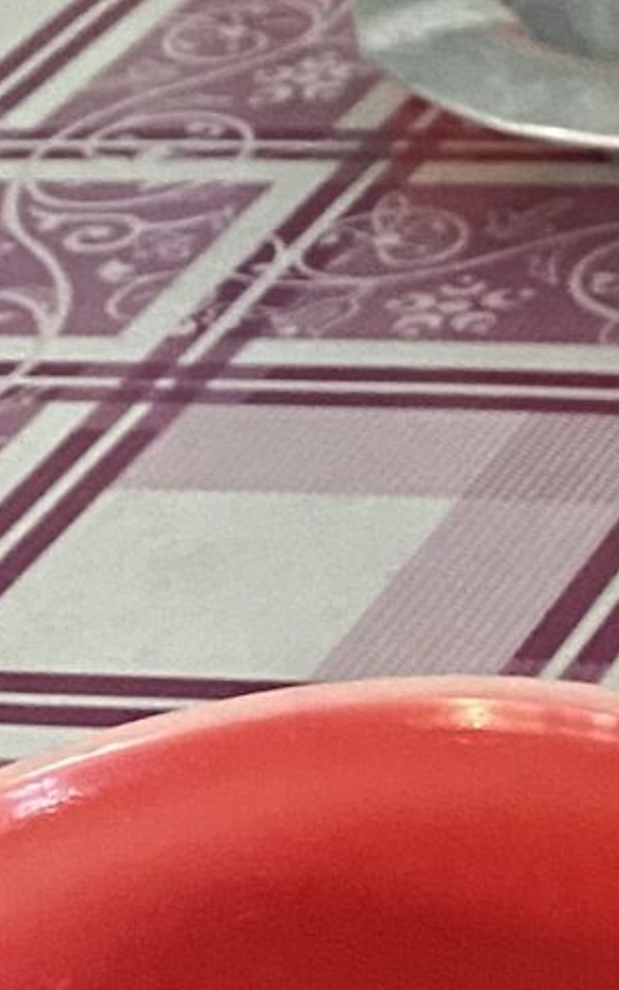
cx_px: 1702
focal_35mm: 147
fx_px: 3968
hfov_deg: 7.9
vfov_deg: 13.9
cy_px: 1087
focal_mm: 4.25
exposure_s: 1/50
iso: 500
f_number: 1.8
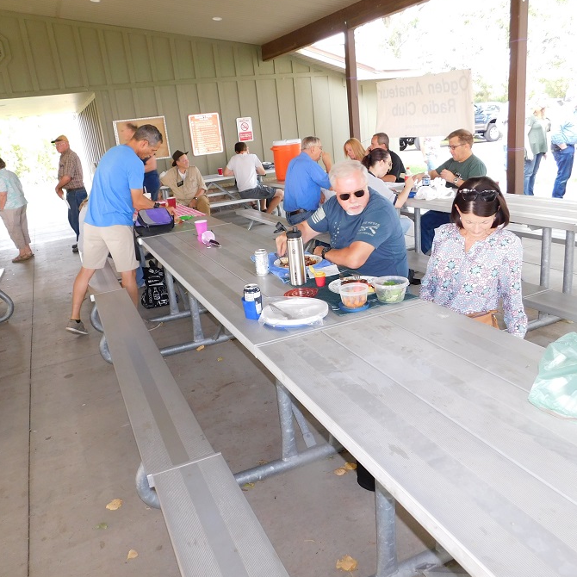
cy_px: 285
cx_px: 282
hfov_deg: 57.3
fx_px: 528
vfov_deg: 57.3
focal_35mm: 28
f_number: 3
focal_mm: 4
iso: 140
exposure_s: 1/30
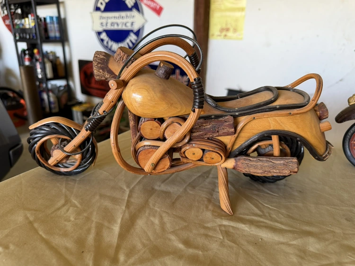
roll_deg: -0.6
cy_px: 133
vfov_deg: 56.8
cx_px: 178
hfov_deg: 71.6
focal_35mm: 24
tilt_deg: -21.7
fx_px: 246
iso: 200
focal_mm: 6.76
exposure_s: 1/97
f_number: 1.78
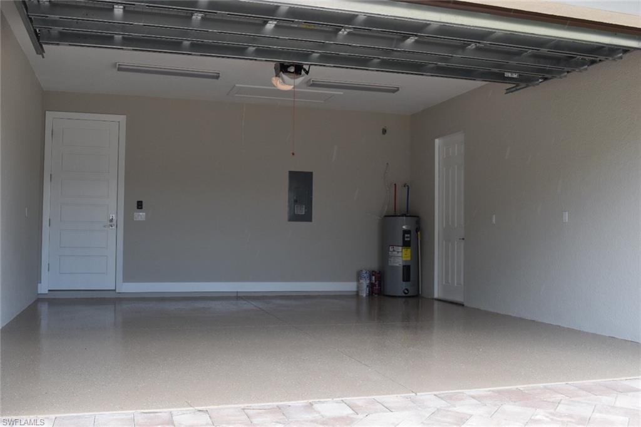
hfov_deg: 51.3
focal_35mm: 38
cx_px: 320
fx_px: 667
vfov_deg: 35.5
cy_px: 214
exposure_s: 1/250
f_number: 8
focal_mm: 25
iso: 400
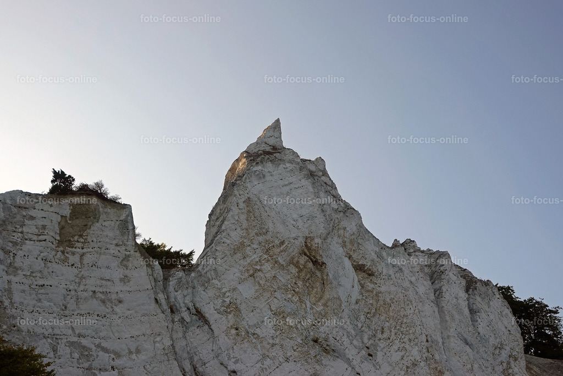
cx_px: 282
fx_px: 782
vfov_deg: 27.0
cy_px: 188
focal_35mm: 50
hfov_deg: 39.6
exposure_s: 1/800
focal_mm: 18.21
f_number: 4
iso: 100
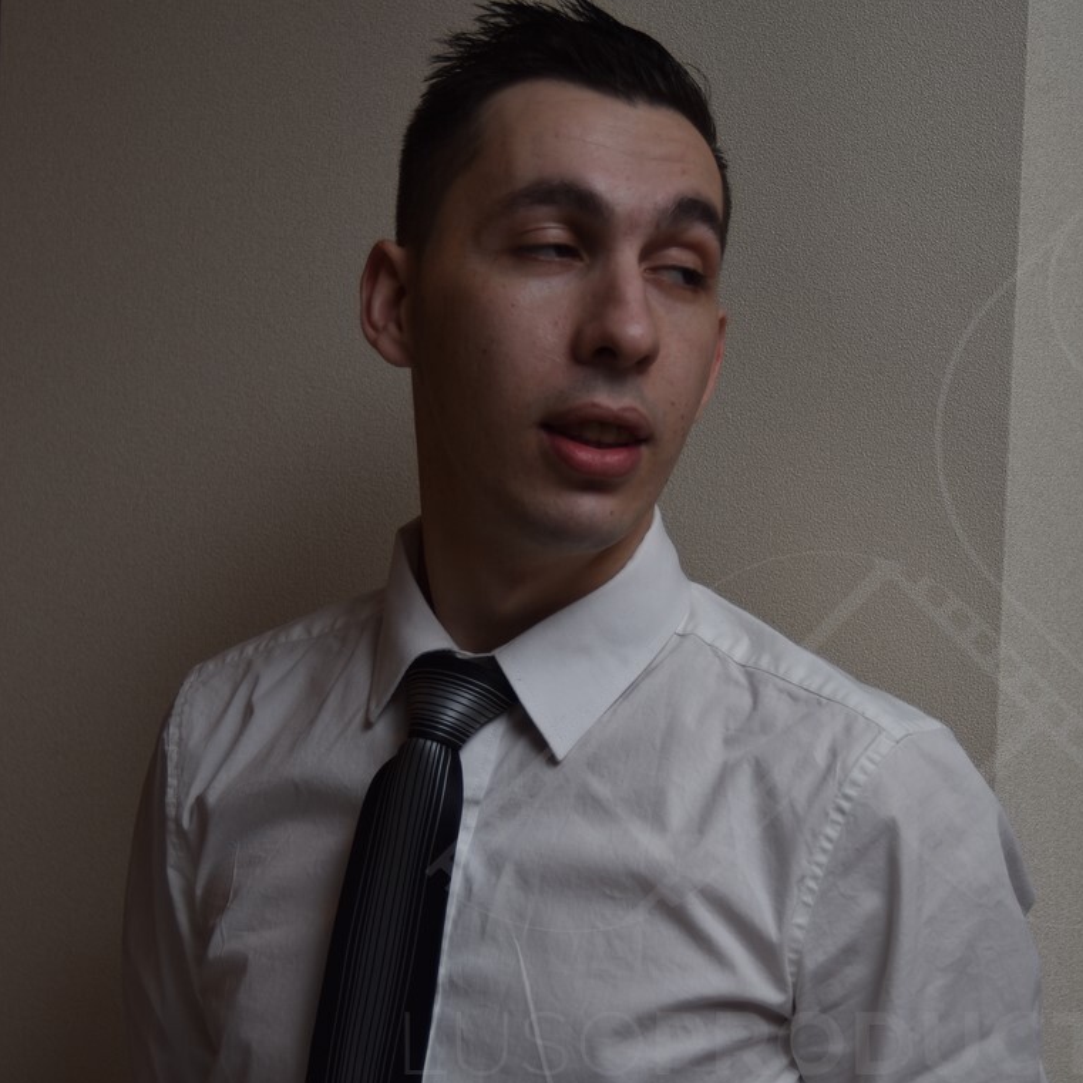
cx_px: 521
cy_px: 545
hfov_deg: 21.4
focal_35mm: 81
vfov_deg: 21.4
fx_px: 2867
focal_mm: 42
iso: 100
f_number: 4.2
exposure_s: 1/60
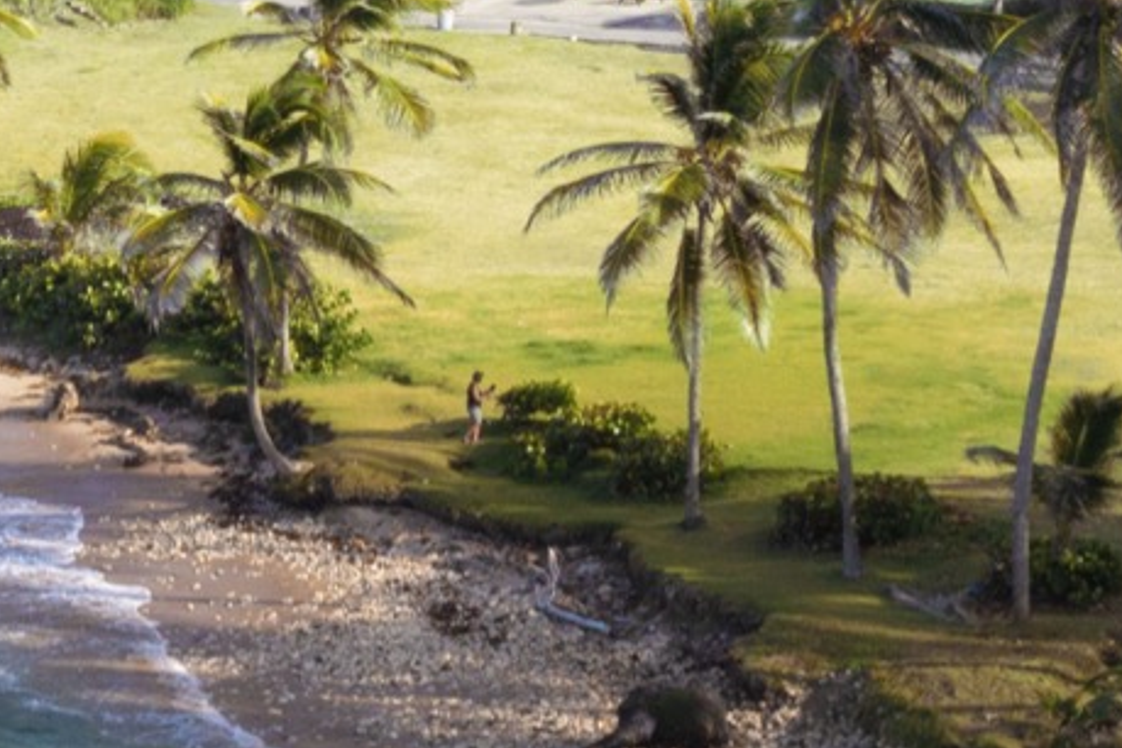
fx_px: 3802
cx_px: -704
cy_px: 587
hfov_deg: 15.2
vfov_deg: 11.2
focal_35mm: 122
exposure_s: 1/40
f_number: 9
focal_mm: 10.26
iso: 200
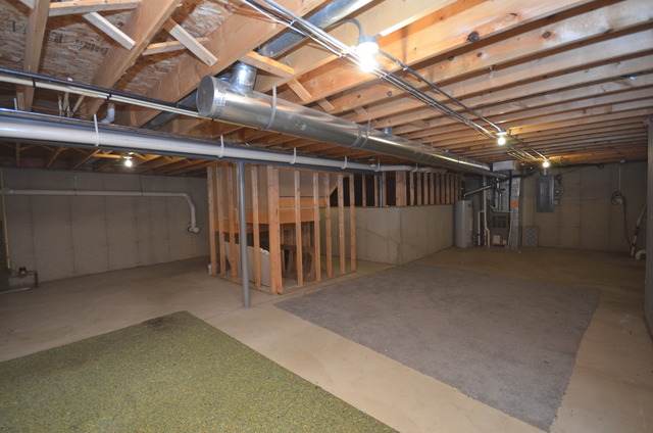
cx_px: 326
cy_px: 216
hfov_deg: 100.5
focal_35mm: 15
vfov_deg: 77.1
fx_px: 272
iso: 800
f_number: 4
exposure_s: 1/50
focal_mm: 10
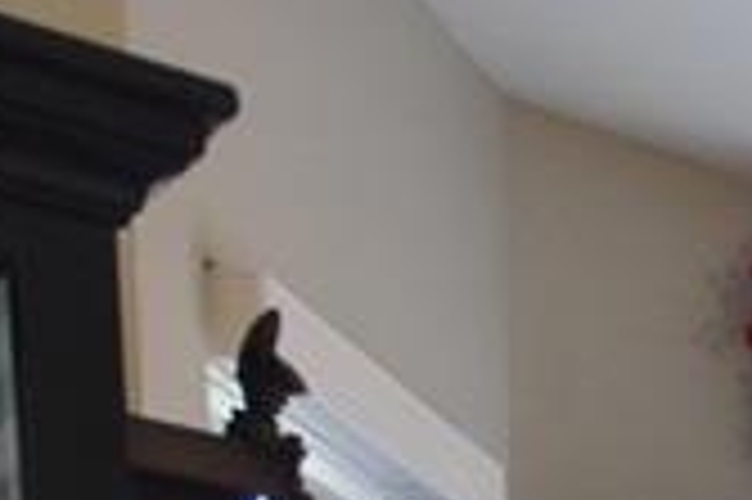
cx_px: 1626
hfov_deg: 14.1
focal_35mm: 115
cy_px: 1696
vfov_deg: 8.8
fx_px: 2400
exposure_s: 1/60
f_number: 4
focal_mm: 10
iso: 100
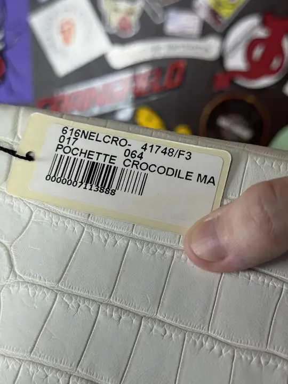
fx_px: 532
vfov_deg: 39.7
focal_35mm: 48
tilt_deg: -10.0
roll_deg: +0.5
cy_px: 192
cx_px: 144
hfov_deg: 30.3
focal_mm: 6.76
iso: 80
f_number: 1.78
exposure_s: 1/100
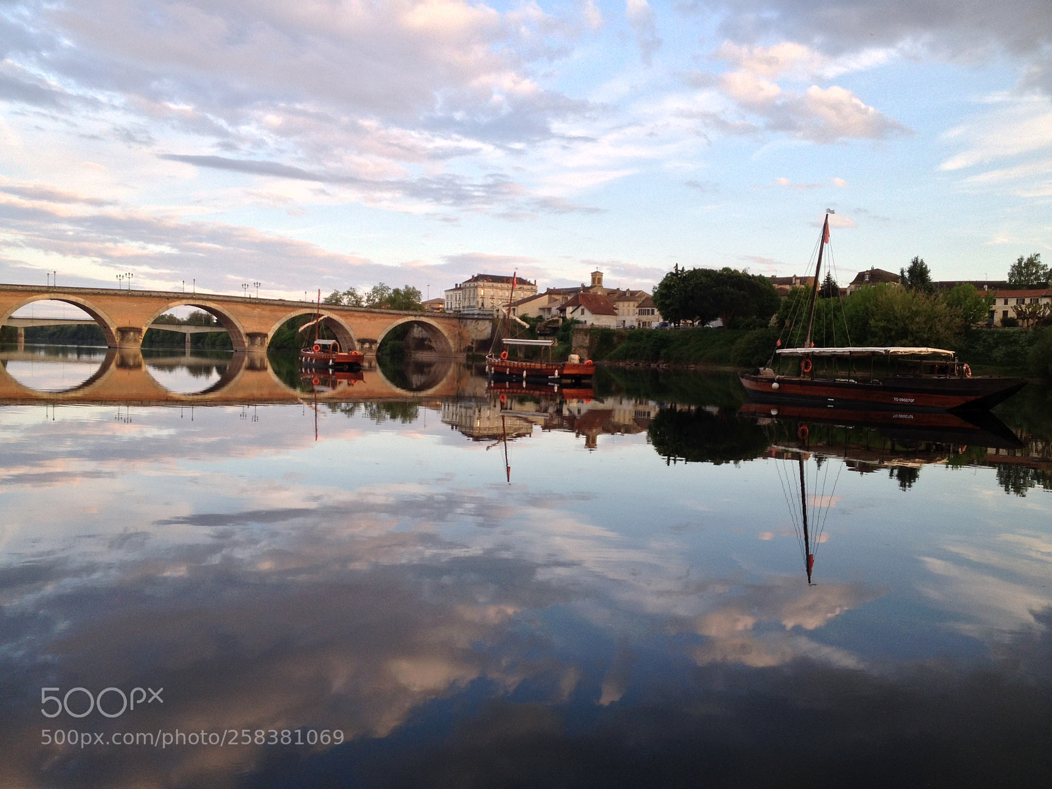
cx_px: 526
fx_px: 1064
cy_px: 394
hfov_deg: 52.6
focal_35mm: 35
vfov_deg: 40.7
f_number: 2.4
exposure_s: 1/176
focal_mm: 4.28
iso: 50
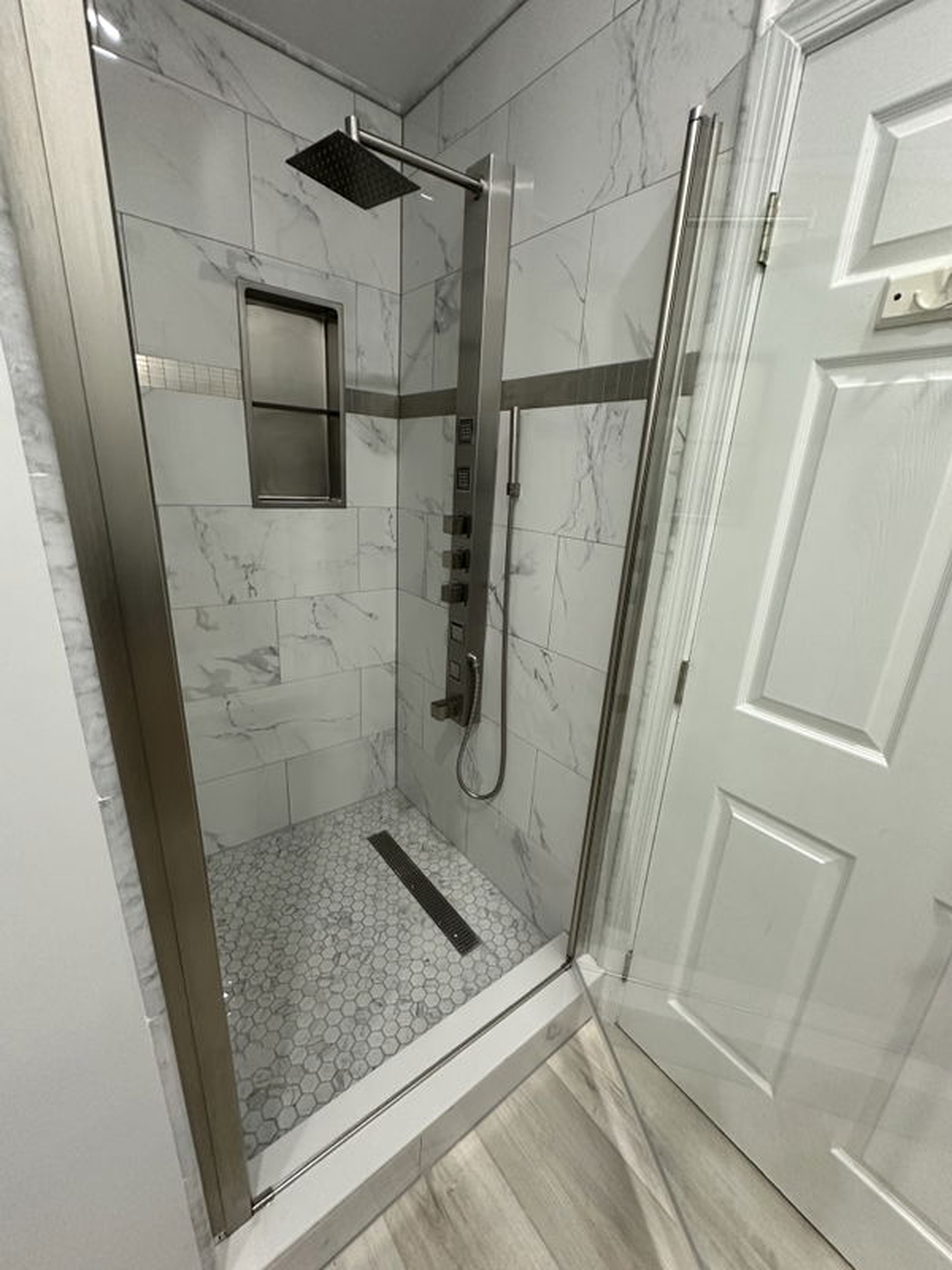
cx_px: 476
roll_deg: -4.1
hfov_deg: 85.7
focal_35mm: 14
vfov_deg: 102.1
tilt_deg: -17.2
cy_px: 635
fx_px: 513
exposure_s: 1/60
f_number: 2.2
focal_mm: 2.22
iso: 400
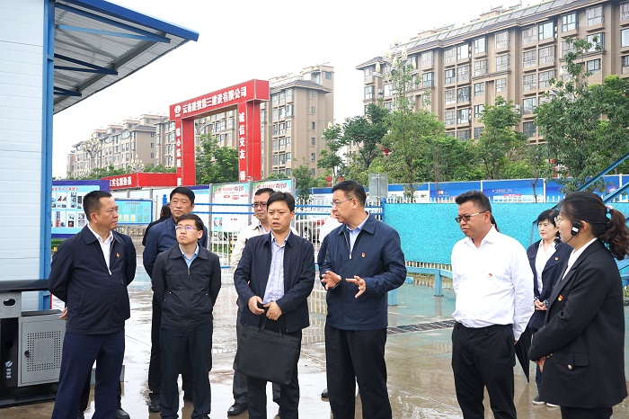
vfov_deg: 35.9
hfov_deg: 51.9
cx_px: 314
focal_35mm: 37
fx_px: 646
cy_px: 210
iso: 100
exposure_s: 1/100
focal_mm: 37
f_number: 7.1
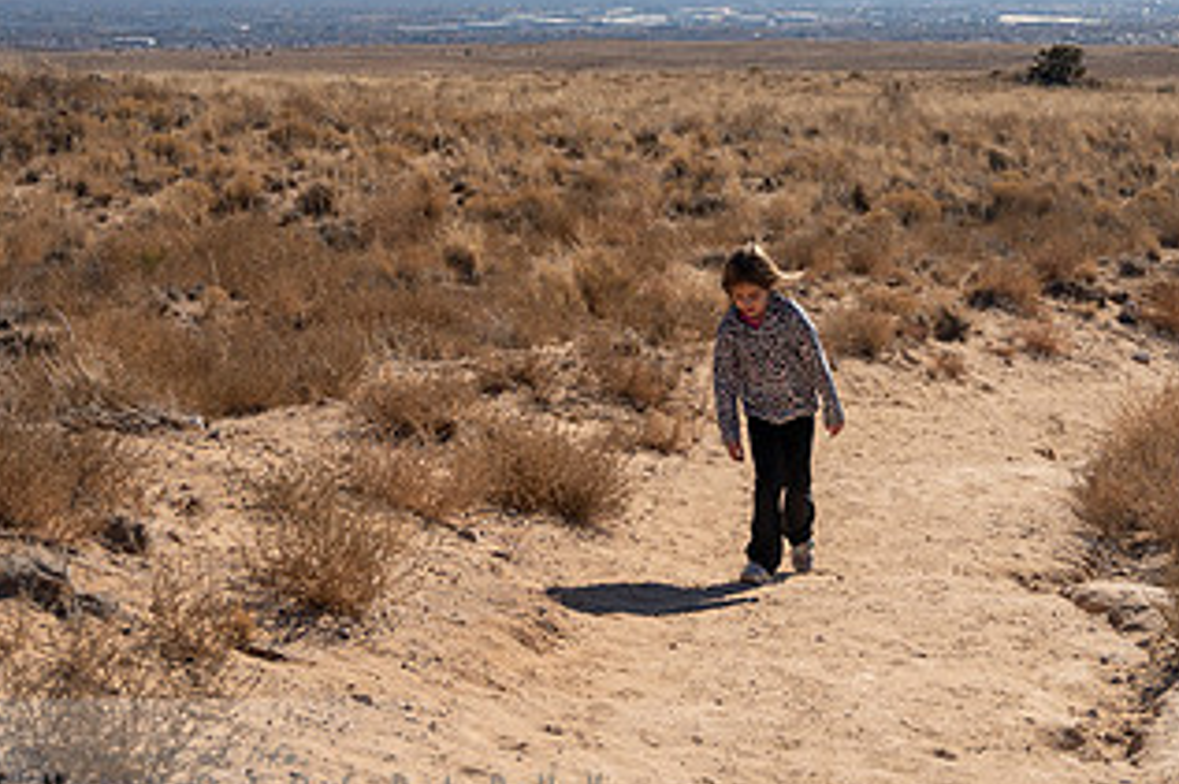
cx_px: 733
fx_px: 2455
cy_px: 126
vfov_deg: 18.0
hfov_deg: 26.9
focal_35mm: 75
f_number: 4
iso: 200
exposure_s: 1/5000
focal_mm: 41
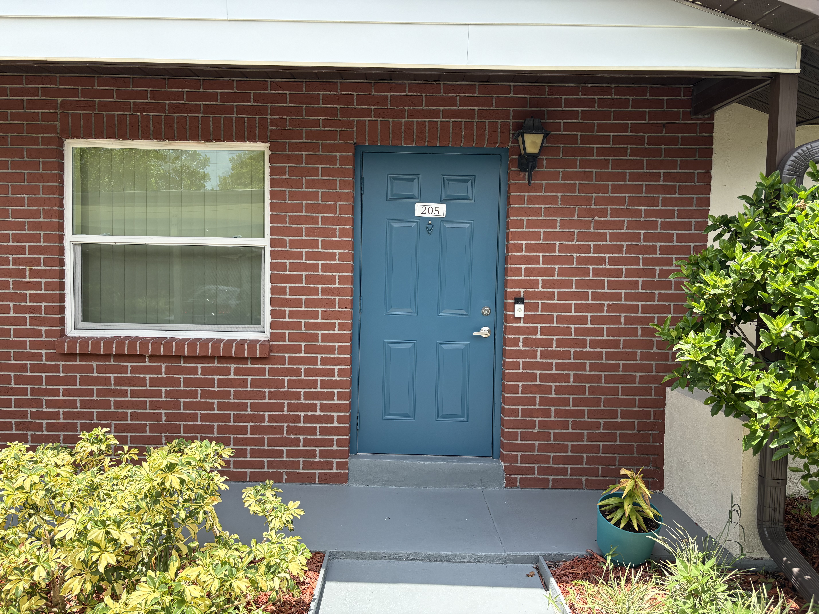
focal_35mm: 26
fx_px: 615
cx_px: 410
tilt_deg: -1.5
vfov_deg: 53.1
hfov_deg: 67.3
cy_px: 307
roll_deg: -0.8
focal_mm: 5.96
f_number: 1.6
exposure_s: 1/1048
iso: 64
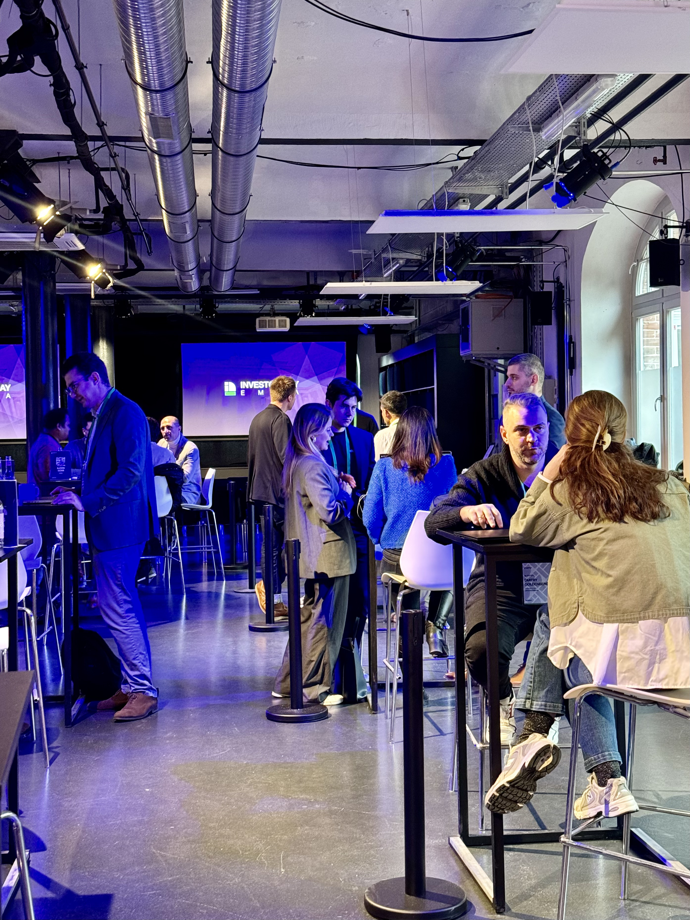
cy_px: 460
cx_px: 345
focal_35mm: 48
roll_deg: -0.4
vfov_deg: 39.7
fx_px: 1276
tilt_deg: +0.4
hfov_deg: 30.3
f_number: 1.78
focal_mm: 6.76
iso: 500
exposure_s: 1/37
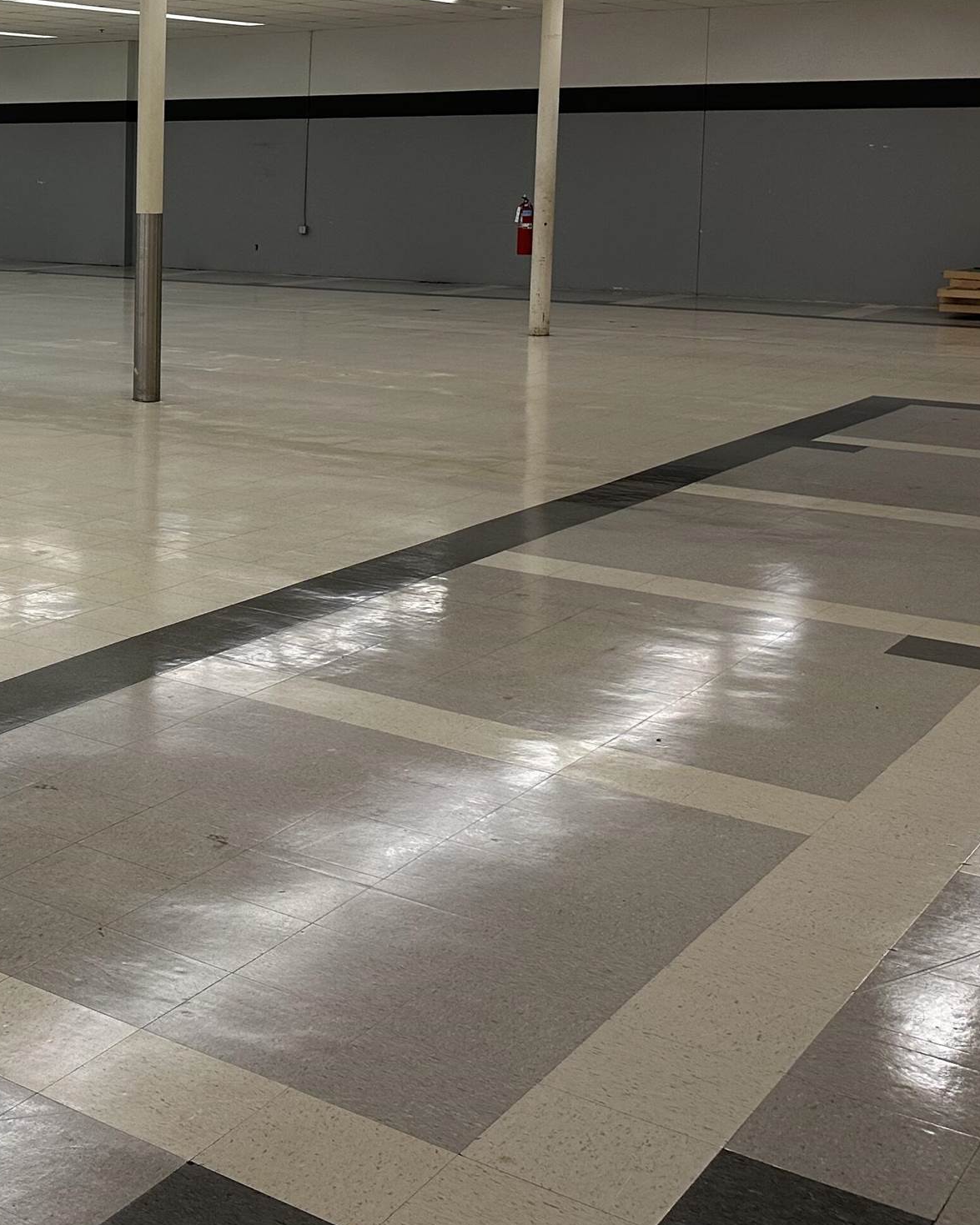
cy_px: 302
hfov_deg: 28.3
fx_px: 1777
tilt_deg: -4.3
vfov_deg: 37.1
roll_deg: +0.0
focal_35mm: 49
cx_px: -78
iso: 160
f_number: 1.78
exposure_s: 1/120
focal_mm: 6.86
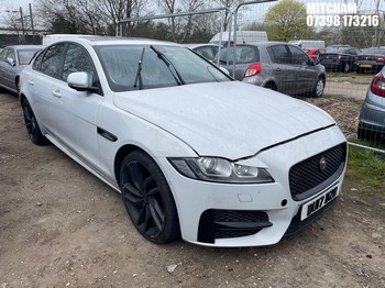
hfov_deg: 67.3
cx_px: 192
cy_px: 144
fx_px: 289
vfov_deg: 53.0
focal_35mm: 26
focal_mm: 4.2
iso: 32
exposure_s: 1/1135
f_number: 1.6
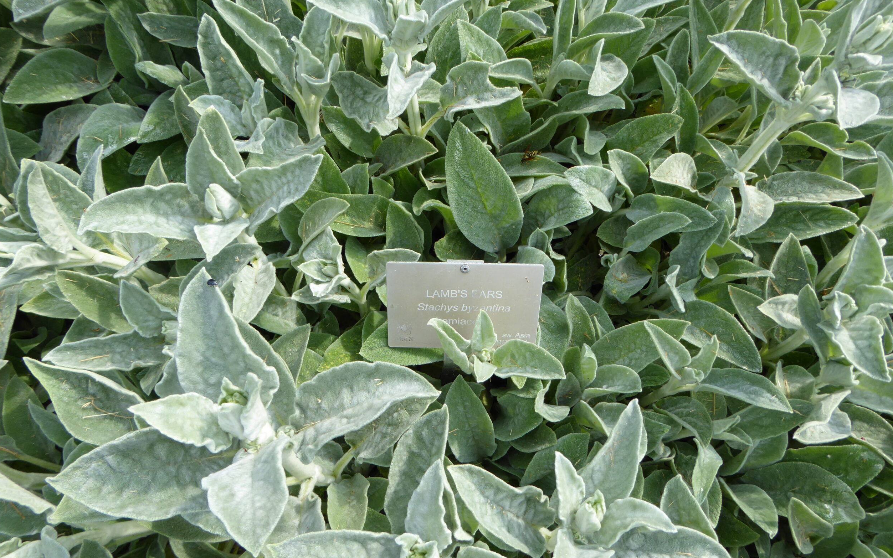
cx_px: 446
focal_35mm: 26
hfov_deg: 70.4
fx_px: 633
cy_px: 305
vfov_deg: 47.5
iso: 80
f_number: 3.5
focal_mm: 4.3
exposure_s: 1/250
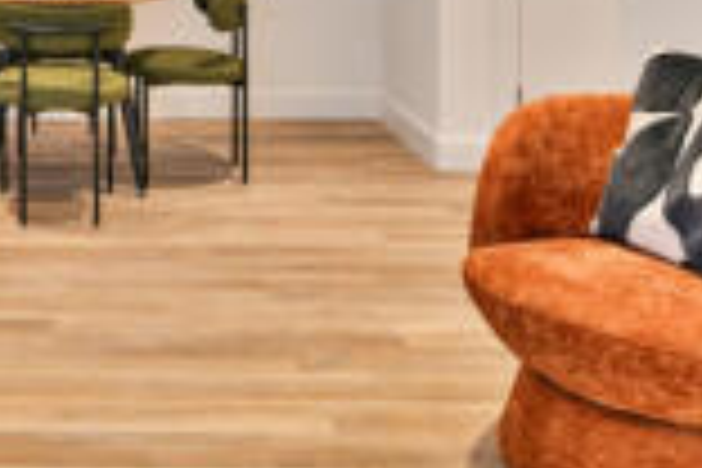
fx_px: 1131
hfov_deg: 32.1
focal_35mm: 58
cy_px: -146
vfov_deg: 21.1
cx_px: 18
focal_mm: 19
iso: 100
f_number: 10
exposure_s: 1/2
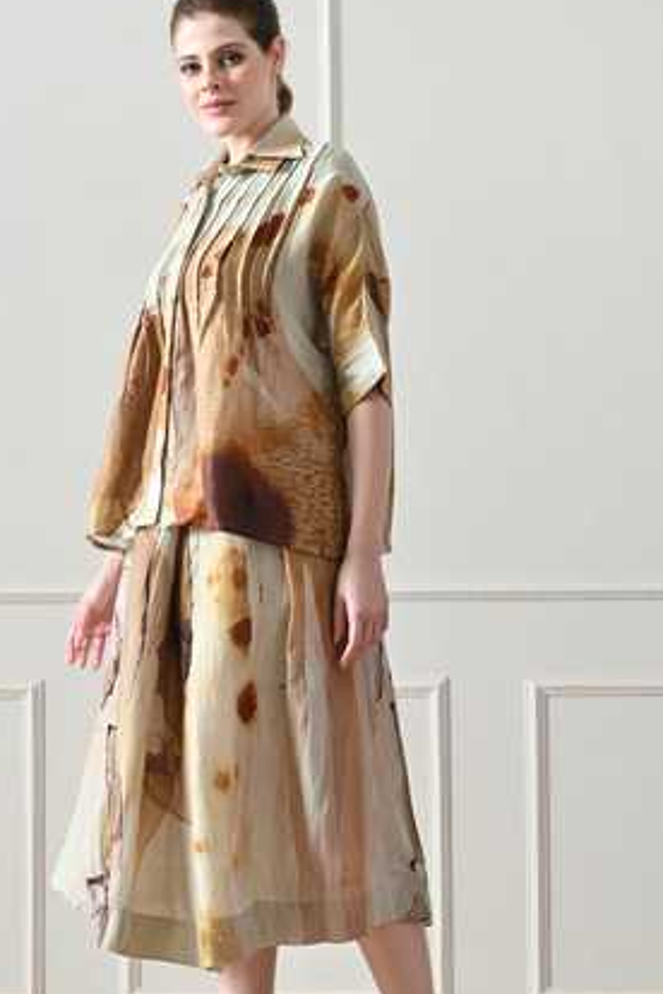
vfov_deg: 21.4
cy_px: 561
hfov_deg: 14.4
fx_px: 2624
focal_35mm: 95
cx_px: 255
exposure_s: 1/160
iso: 250
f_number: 7.1
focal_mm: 75
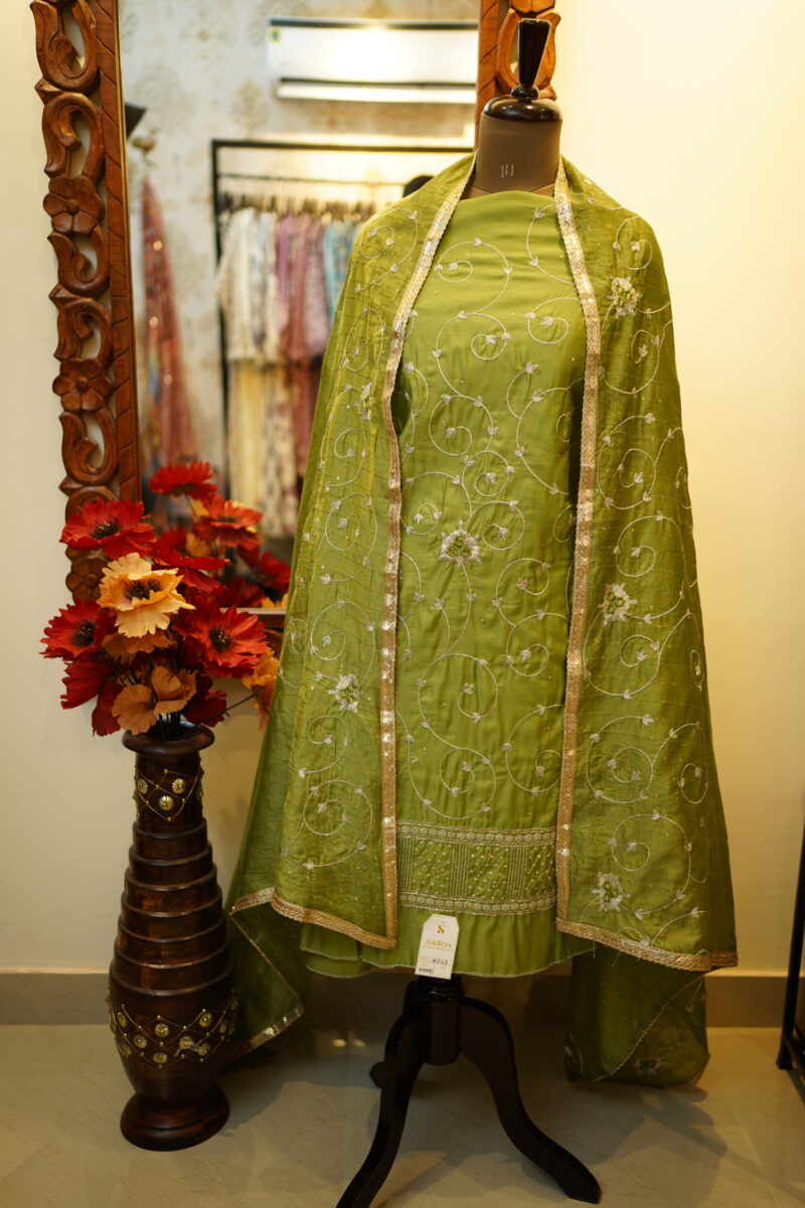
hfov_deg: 37.9
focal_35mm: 35
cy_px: 604
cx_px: 402
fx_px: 1174
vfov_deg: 54.4
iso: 160
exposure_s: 1/125
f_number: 2
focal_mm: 35
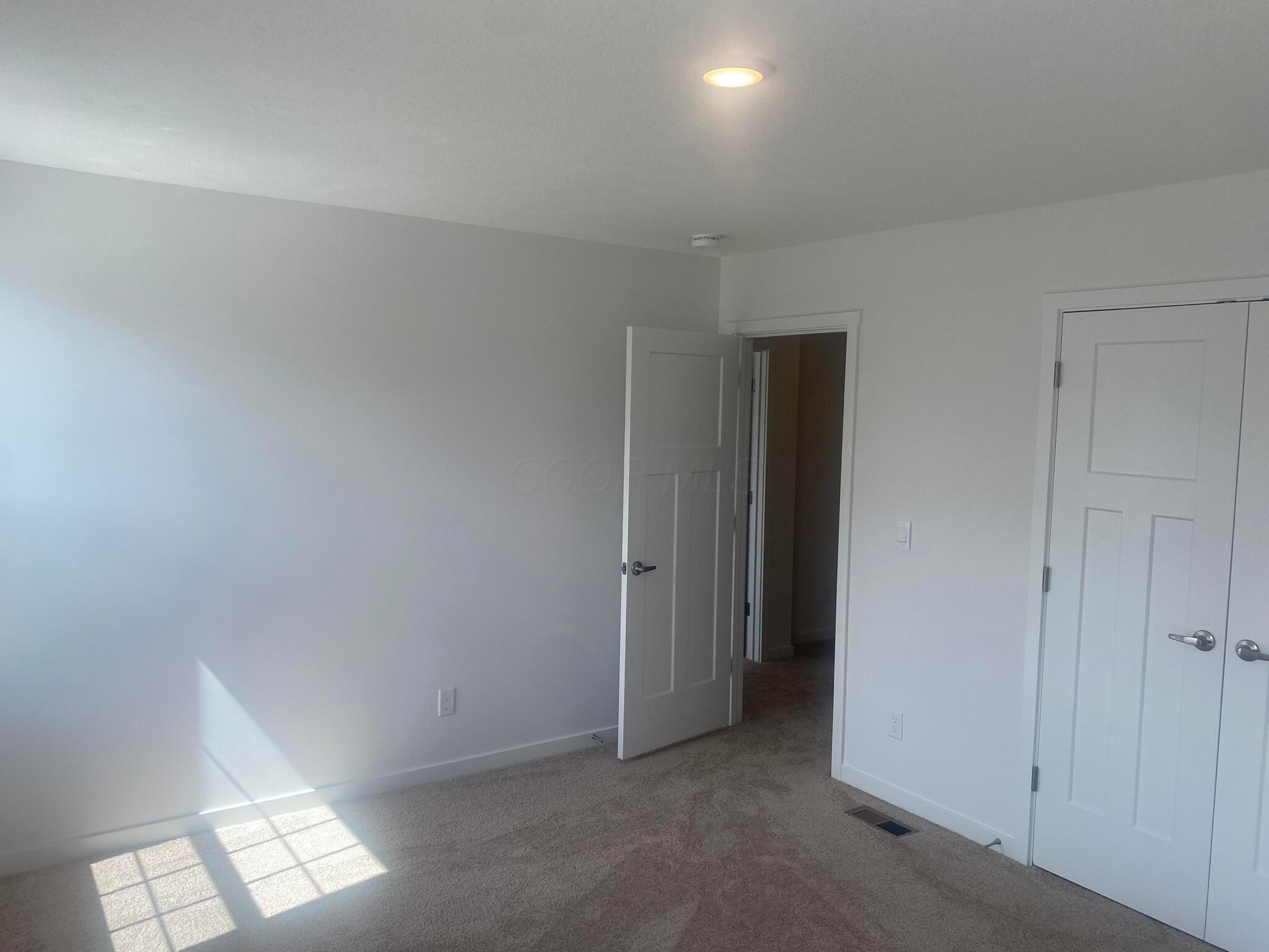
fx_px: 953
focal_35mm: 26
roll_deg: -1.2
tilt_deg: -6.6
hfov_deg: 67.3
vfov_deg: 53.1
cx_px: 634
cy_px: 476
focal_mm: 4.25
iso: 32
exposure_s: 1/485
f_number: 1.8
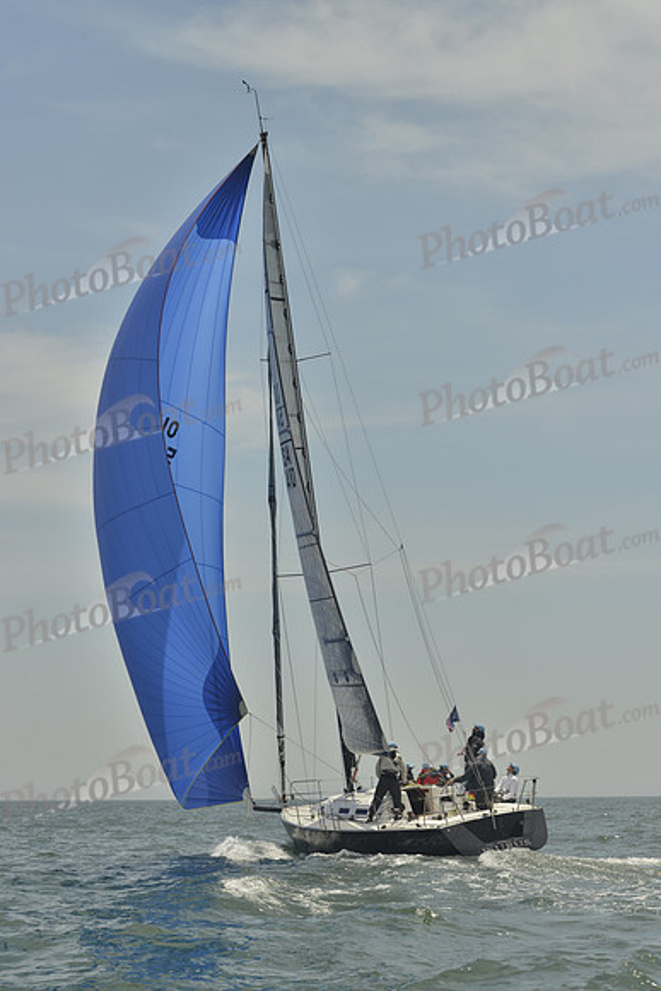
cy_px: 496
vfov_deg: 28.8
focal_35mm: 70
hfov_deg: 19.5
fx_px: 1927
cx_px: 330
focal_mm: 70
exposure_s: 1/1250
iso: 280
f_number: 11
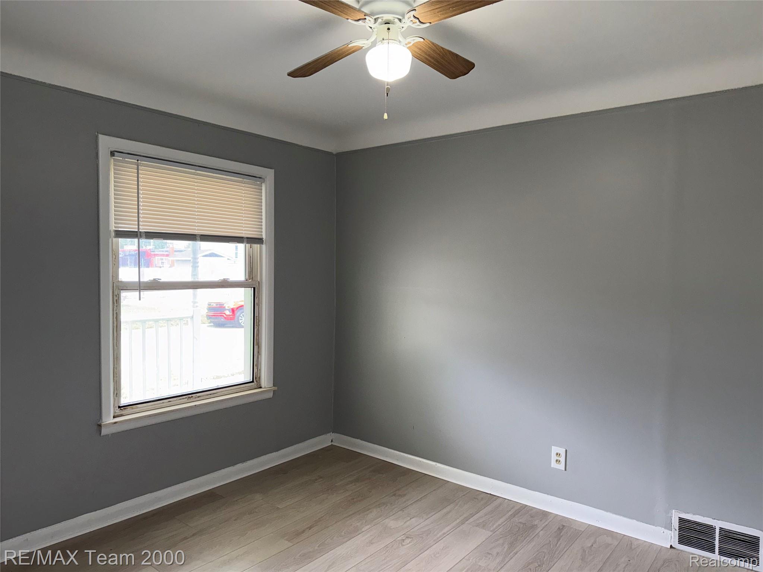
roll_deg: -0.5
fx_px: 529
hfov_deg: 71.6
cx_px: 382
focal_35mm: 24
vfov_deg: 56.8
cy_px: 286
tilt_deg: -1.9
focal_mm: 6.76
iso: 125
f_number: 1.78
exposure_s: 1/237
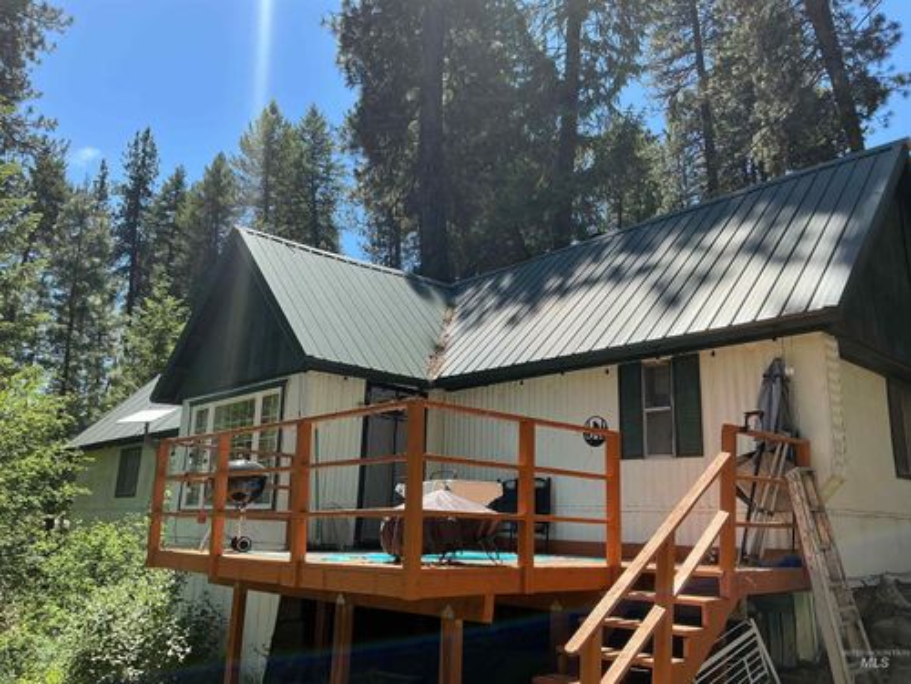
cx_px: 456
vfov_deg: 48.2
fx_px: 763
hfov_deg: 61.7
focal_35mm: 29
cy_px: 342
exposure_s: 1/898
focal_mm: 3
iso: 25
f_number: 1.8
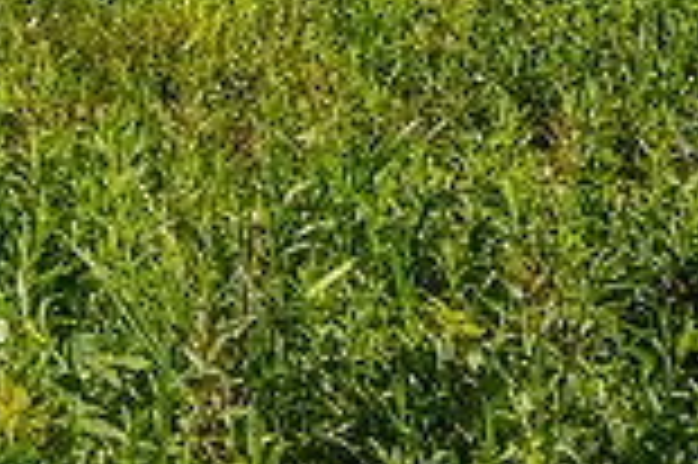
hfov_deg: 32.9
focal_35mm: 60
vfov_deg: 18.1
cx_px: 189
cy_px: -365
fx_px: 1162
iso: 100
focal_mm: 16
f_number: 5
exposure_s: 1/640
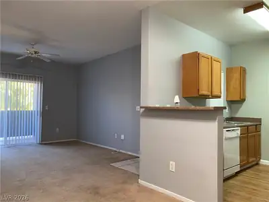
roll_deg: -0.9
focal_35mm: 26
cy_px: 101
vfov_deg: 53.1
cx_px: 134
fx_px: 202
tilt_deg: +1.0
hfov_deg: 67.3
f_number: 1.8
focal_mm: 4.25
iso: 160
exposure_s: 1/60
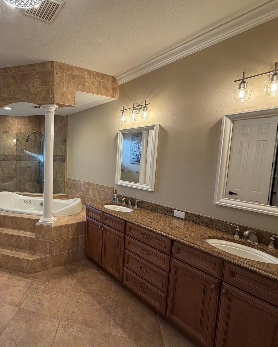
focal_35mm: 19
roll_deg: -0.4
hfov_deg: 65.0
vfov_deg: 83.3
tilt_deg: -5.5
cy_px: 175
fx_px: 195
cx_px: 58
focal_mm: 2.22
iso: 200
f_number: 2.2
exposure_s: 1/120
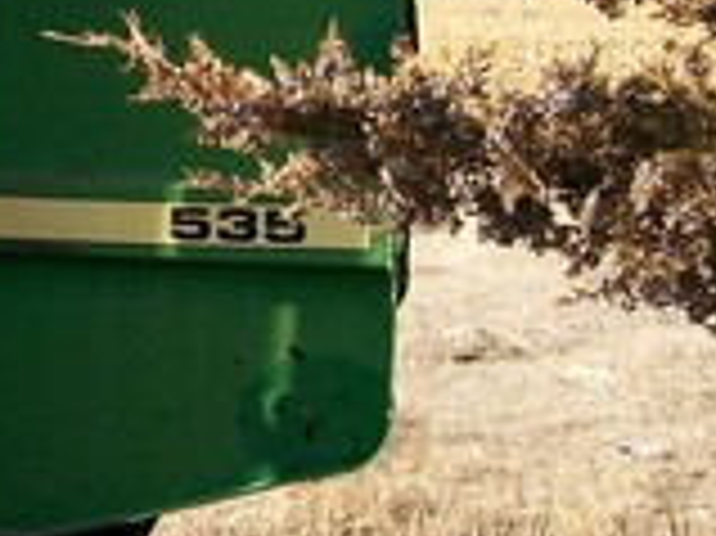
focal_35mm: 123
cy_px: 59
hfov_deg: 14.9
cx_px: -342
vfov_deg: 12.0
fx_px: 2542
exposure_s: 1/640
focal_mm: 6
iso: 80
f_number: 2.7
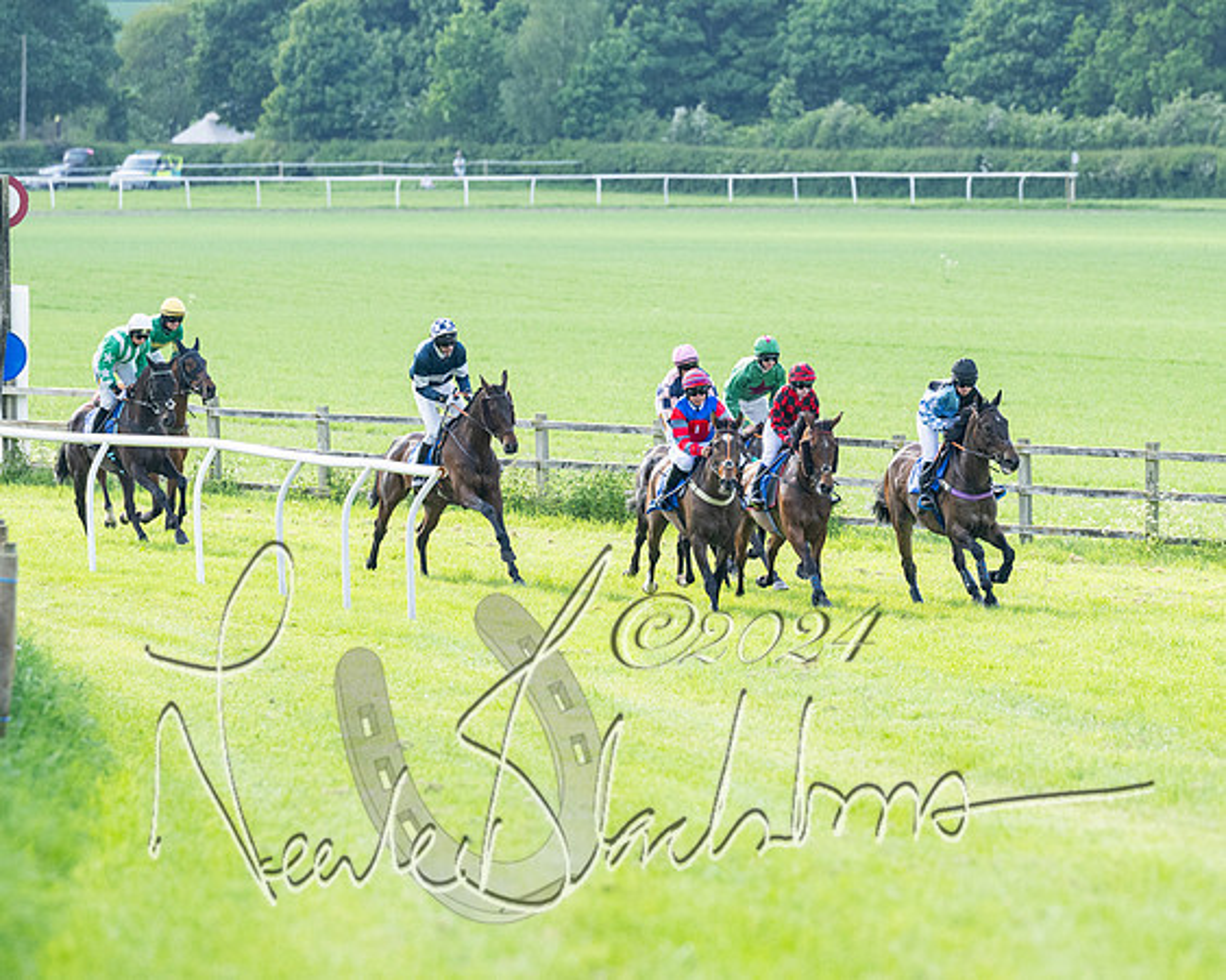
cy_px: 490
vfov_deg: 5.2
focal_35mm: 299
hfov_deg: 6.5
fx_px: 10857
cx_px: 640
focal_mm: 185
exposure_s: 1/3200
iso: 1000
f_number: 4
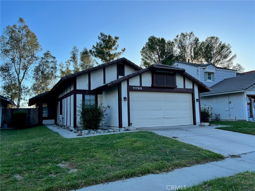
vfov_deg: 53.1
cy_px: 96
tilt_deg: +5.7
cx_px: 128
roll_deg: +0.9
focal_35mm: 26
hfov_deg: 67.3
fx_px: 192
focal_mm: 5.7
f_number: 1.5
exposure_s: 1/1112
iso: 50
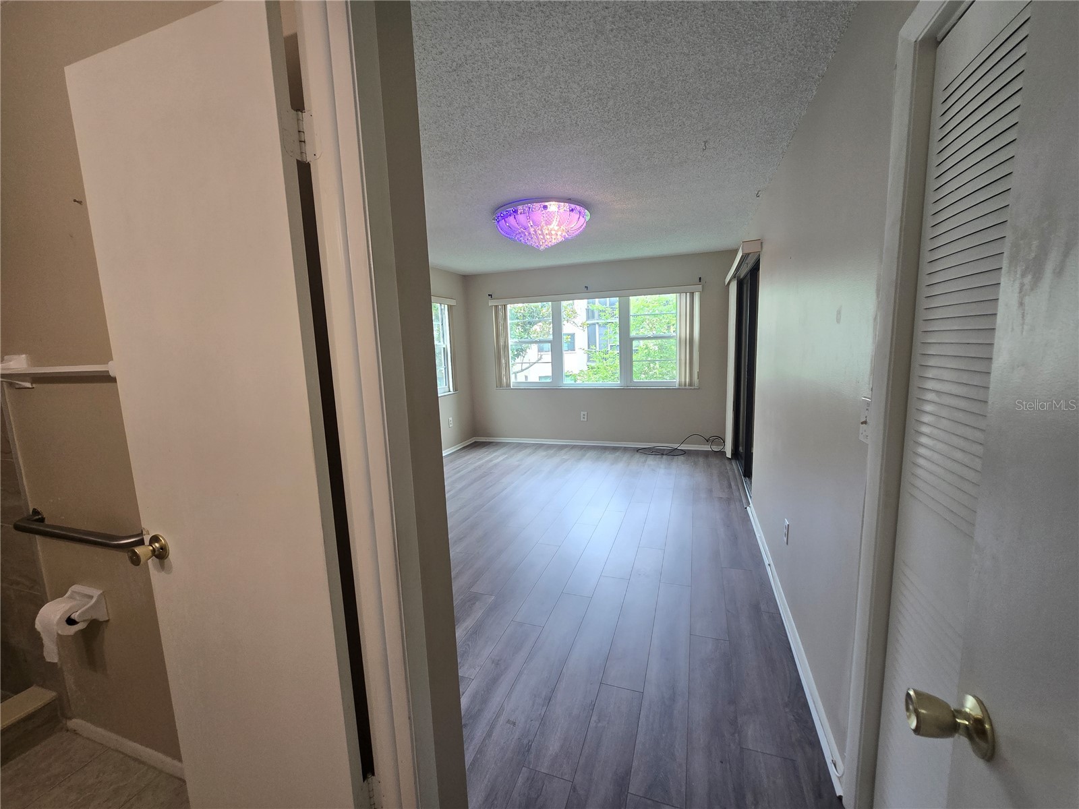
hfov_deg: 106.2
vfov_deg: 89.9
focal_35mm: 13
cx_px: 540
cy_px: 404
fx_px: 405
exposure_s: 1/60
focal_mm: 2.2
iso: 64
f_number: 2.2
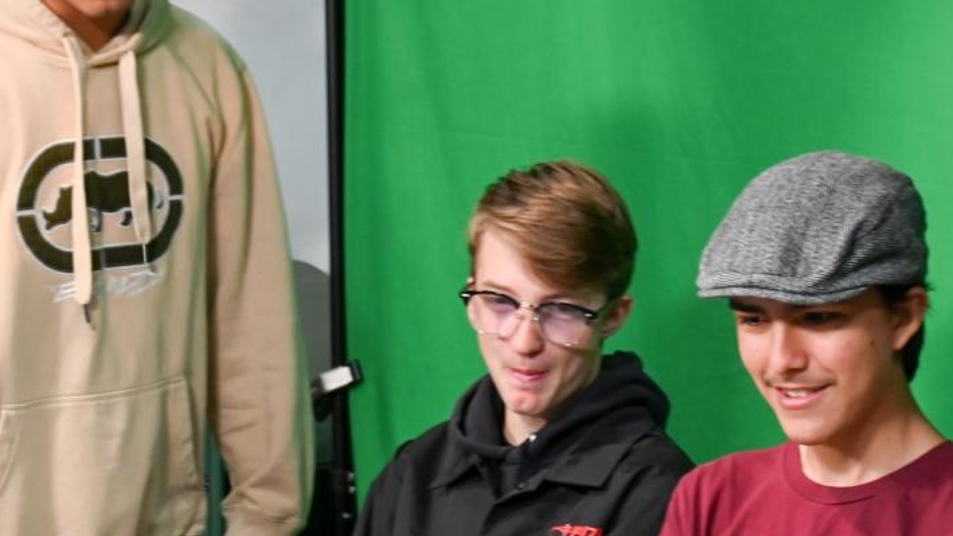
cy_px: 363
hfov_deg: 15.9
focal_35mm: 133
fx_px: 3361
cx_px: 905
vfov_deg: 9.1
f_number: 4.5
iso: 800
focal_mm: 40
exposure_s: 1/60
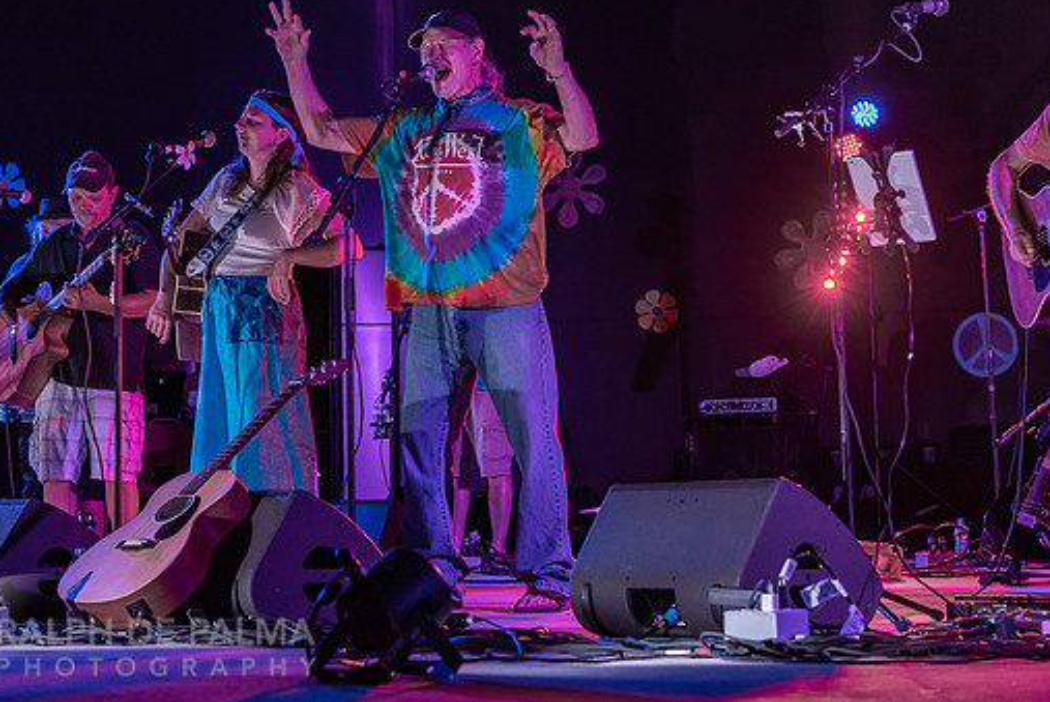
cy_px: 305
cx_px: 456
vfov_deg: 17.1
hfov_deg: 25.3
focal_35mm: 80
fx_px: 2335
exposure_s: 1/160
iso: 2500
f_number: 4.5
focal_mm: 70
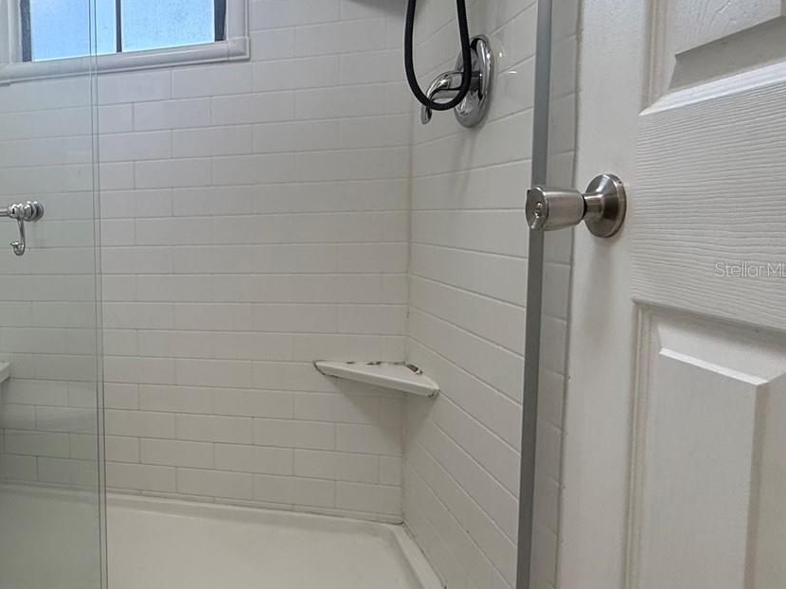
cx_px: 46
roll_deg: +2.3
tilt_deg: -4.5
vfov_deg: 51.3
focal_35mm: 27
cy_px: 269
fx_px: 613
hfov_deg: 54.7
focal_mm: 2.22
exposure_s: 1/120
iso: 100
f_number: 2.2
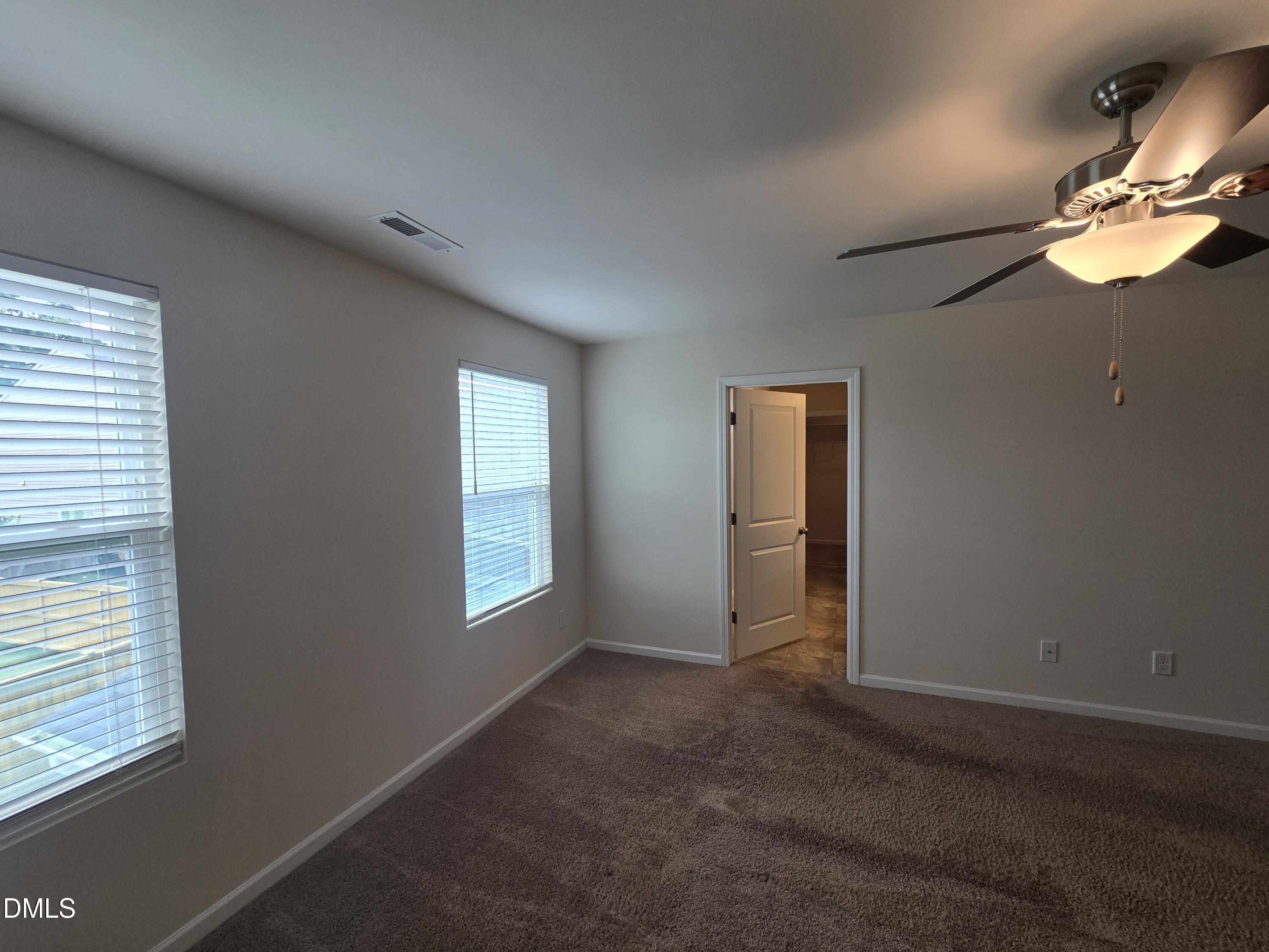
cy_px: 476
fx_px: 477
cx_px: 634
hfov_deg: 106.2
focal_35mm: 13
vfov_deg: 89.9
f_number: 2.2
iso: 80
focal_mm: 2.2
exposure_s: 1/120
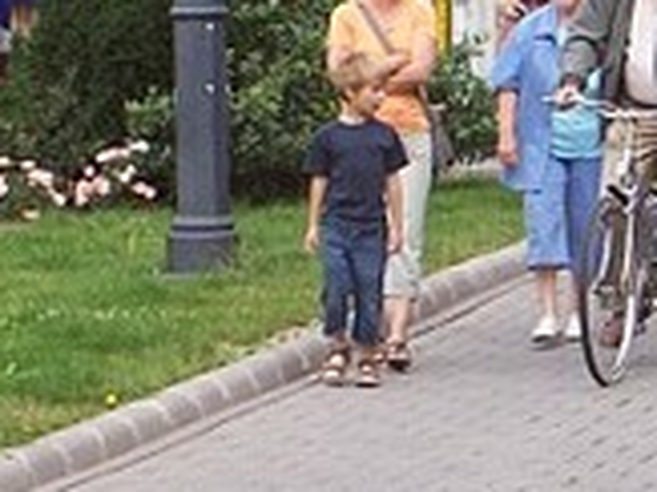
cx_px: 782
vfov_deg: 5.9
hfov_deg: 7.9
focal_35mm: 250
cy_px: 48
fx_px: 4741
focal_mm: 16.8
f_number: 4.6
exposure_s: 1/250
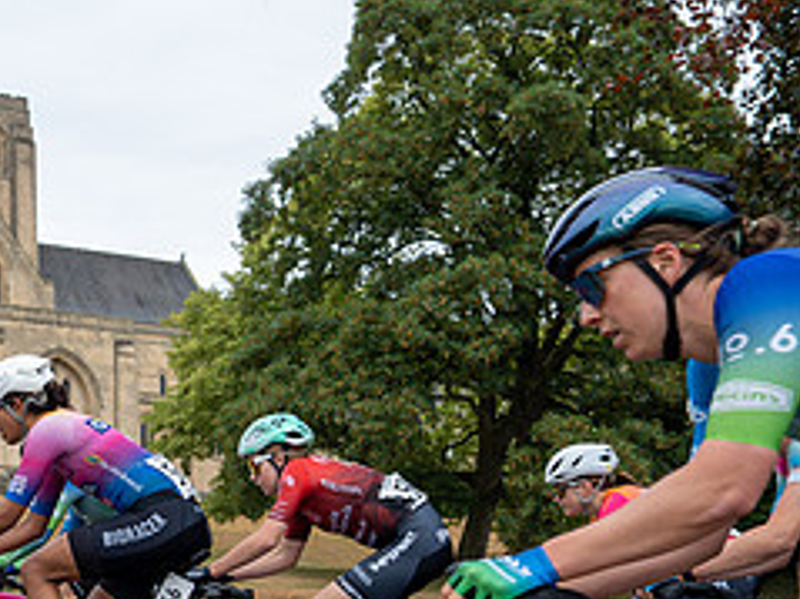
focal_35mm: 56
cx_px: -74
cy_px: 514
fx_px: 1294
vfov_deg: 25.4
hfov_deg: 30.8
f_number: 4
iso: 400
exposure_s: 1/800
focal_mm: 24
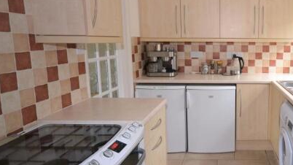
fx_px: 229
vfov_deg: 39.5
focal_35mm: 29
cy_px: 68
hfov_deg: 59.9
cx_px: 236
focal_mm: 11.5
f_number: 4.2
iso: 720
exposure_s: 1/60
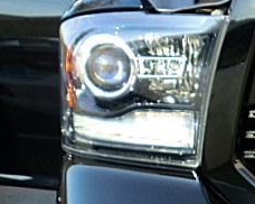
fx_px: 641
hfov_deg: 20.7
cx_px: 320
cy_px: 202
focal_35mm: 85
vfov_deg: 17.6
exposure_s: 1/160
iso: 64
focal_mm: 5.58
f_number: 2.8
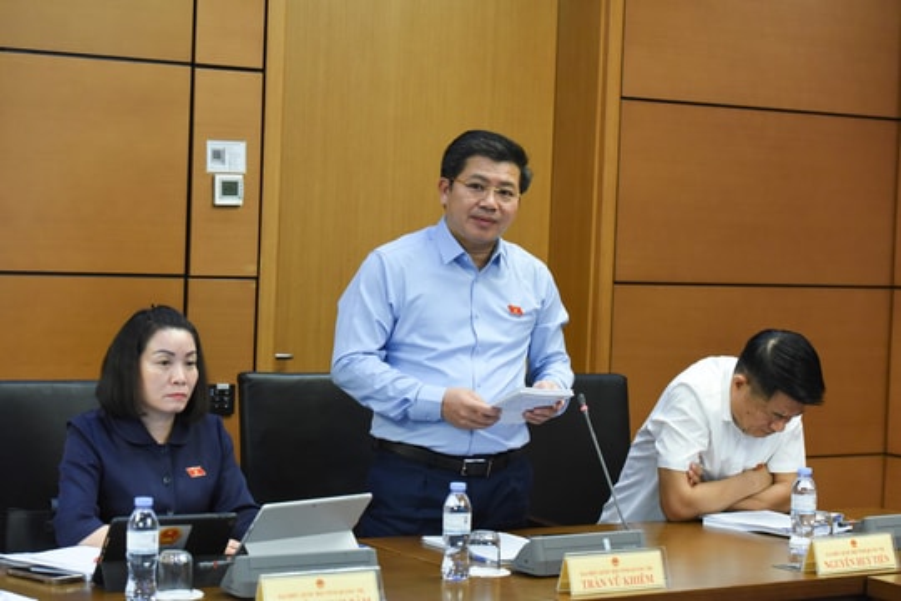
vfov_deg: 17.1
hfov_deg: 25.4
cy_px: 300
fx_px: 2002
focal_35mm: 80
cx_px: 450
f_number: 2.8
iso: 4000
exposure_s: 1/250
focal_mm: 80
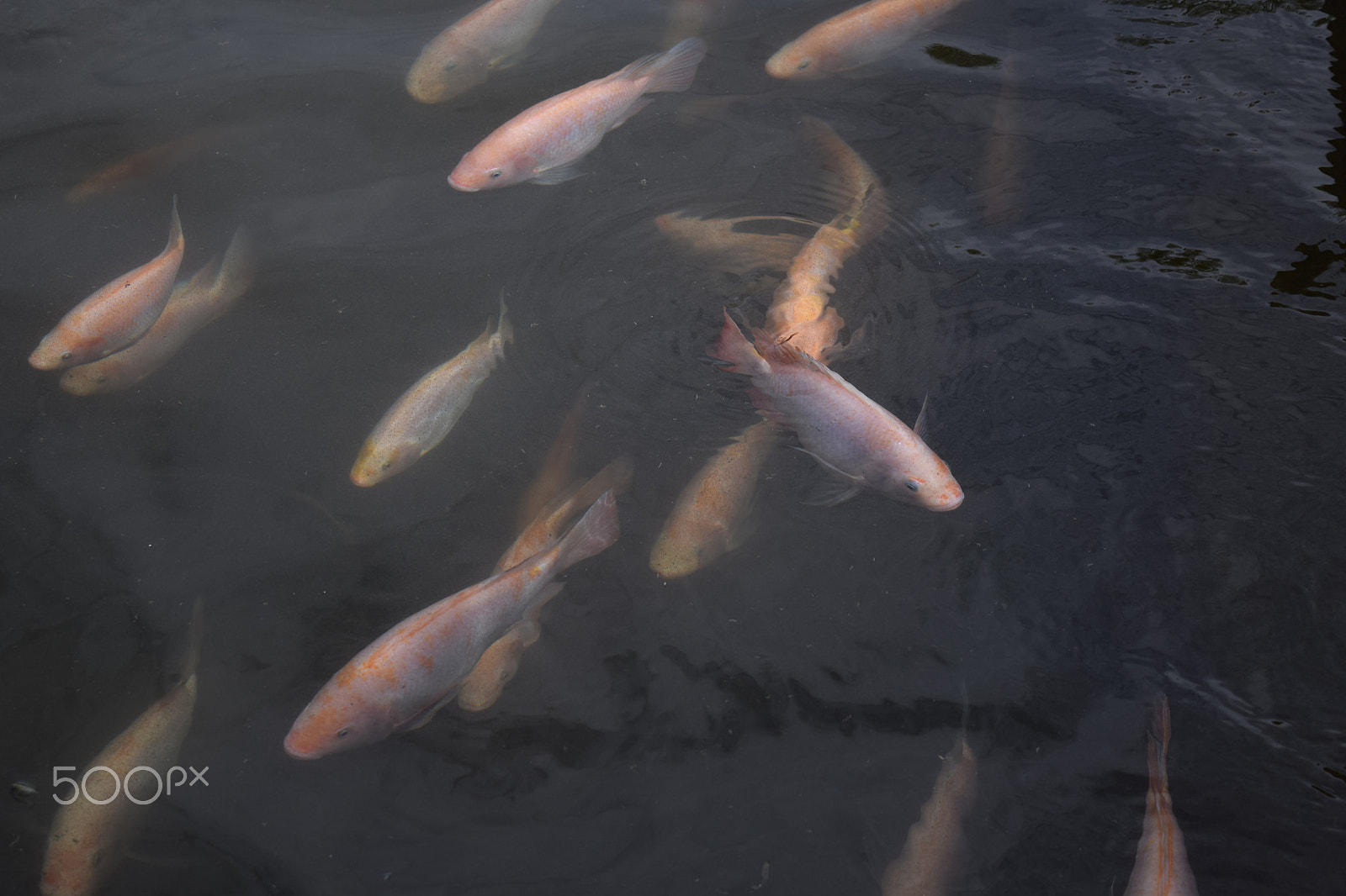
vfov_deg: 16.5
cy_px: 448
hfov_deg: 24.6
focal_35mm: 82
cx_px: 673
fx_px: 3084
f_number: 5.6
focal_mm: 55
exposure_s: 1/500
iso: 100
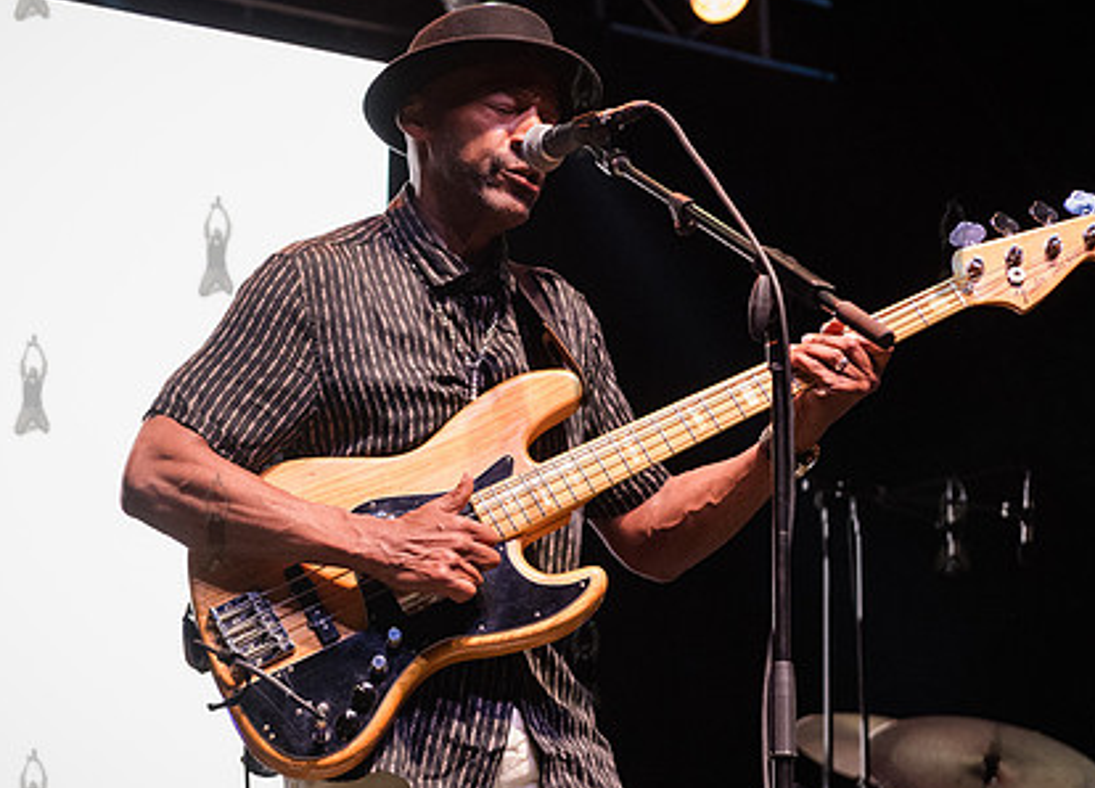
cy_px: 419
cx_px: 470
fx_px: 3430
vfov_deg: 13.1
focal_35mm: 110
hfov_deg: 18.1
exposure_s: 1/500
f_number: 4.5
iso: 4000
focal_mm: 70
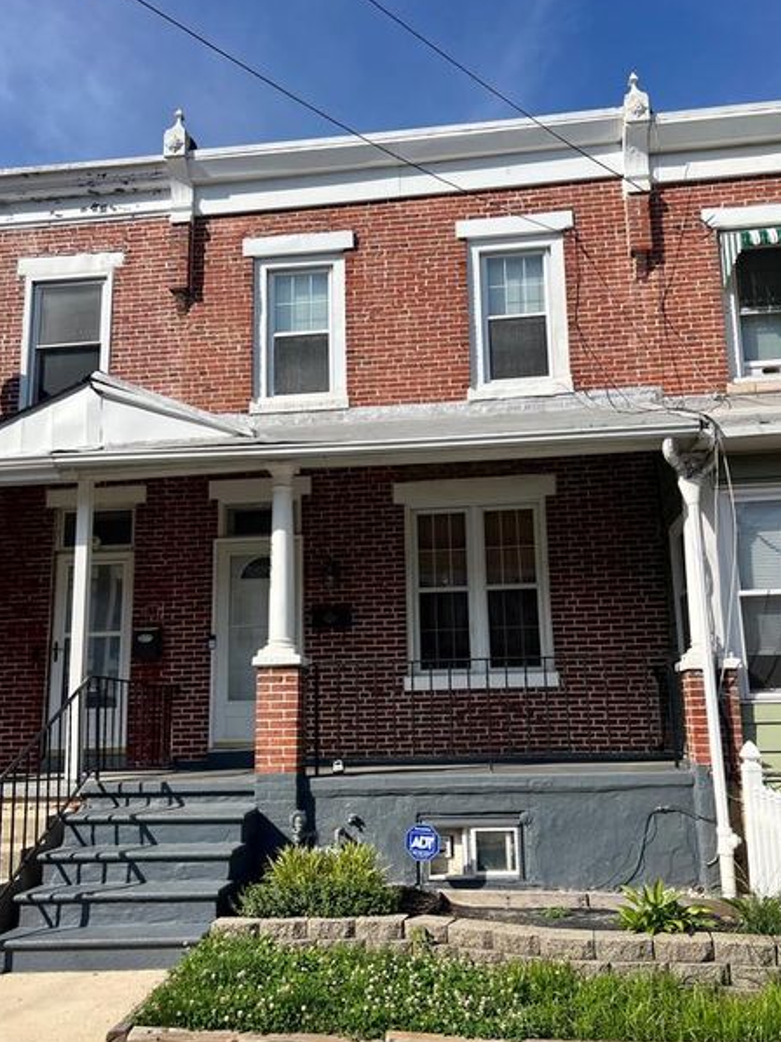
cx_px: 403
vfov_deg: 61.6
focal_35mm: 29
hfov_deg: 48.2
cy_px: 560
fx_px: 873
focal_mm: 5.7
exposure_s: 1/4630
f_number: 1.5
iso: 50
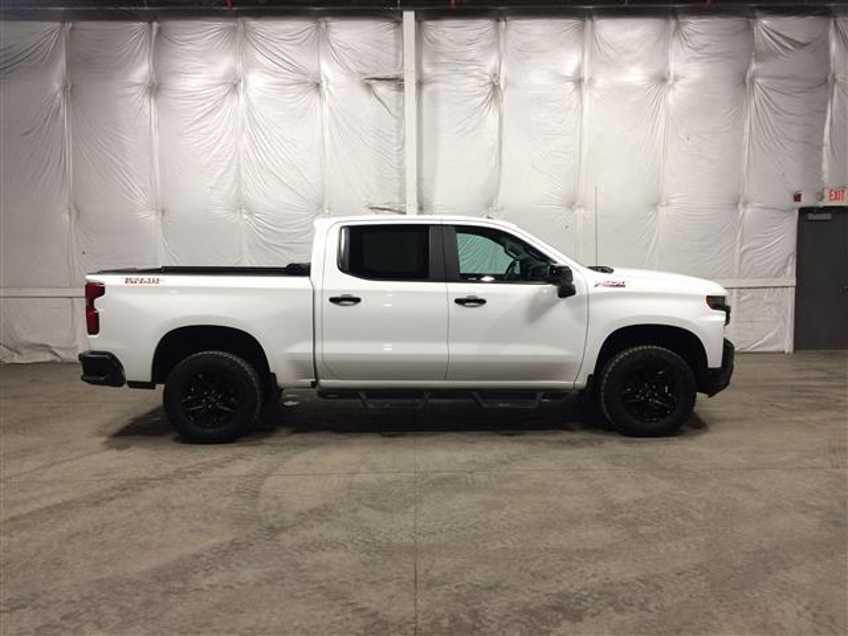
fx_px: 710
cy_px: 318
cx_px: 424
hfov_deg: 61.7
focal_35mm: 29
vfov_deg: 48.2
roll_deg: +1.6
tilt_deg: -6.5
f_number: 2.2
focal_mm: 4.15
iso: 50
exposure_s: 1/30
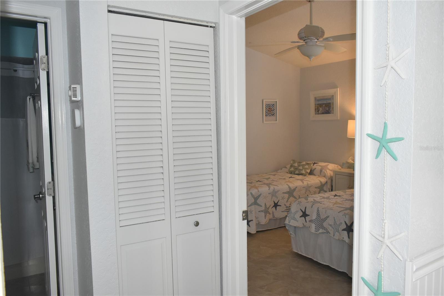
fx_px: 333
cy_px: 148
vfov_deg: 47.9
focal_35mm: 27
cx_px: 222
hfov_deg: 67.4
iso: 1400
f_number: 9
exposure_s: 1/60
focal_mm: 18
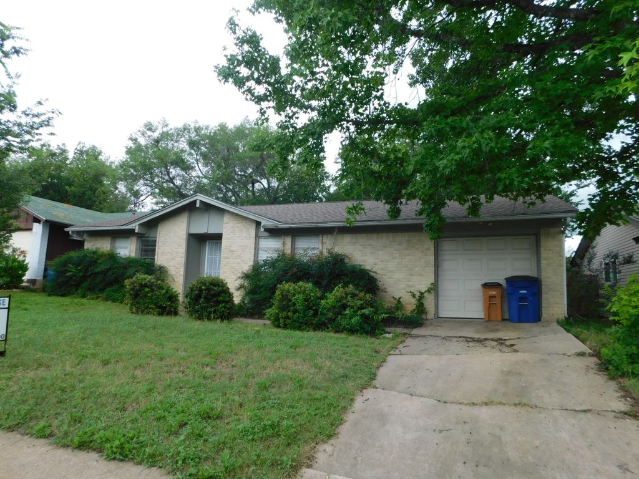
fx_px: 425
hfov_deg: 73.9
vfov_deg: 58.9
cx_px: 320
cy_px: 240
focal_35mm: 23
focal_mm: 4
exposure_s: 1/400
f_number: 3
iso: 125
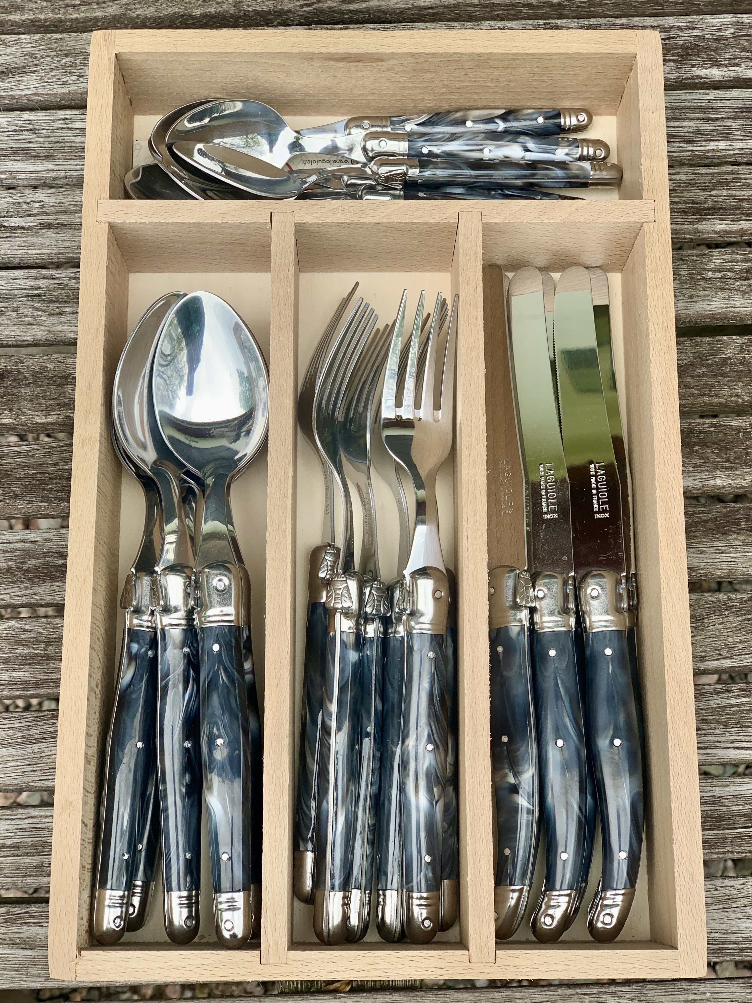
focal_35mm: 52
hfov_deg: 28.0
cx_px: 376
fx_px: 1506
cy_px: 502
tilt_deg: -75.0
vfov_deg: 36.8
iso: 16
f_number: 2.4
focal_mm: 6
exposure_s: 1/144
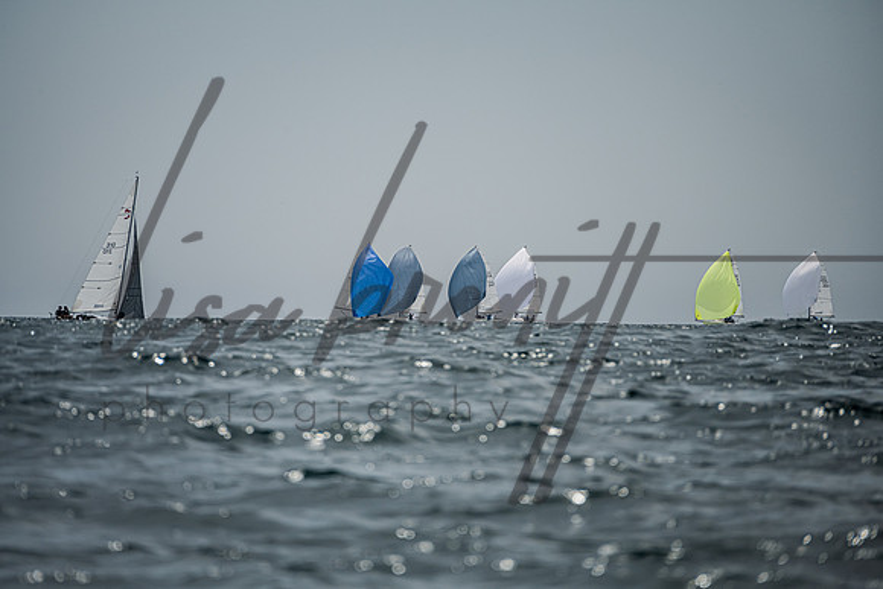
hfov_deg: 5.2
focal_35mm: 400
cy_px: 294
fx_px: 9813
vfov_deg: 3.4
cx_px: 442
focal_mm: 400
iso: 320
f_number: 8
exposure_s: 1/2500
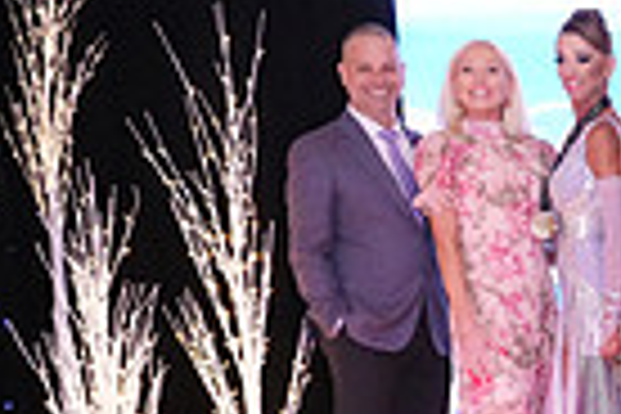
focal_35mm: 109
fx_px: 1880
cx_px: 1071
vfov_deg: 12.3
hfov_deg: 16.2
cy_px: 475
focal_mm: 26
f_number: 6.3
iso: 8000
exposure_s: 1/250
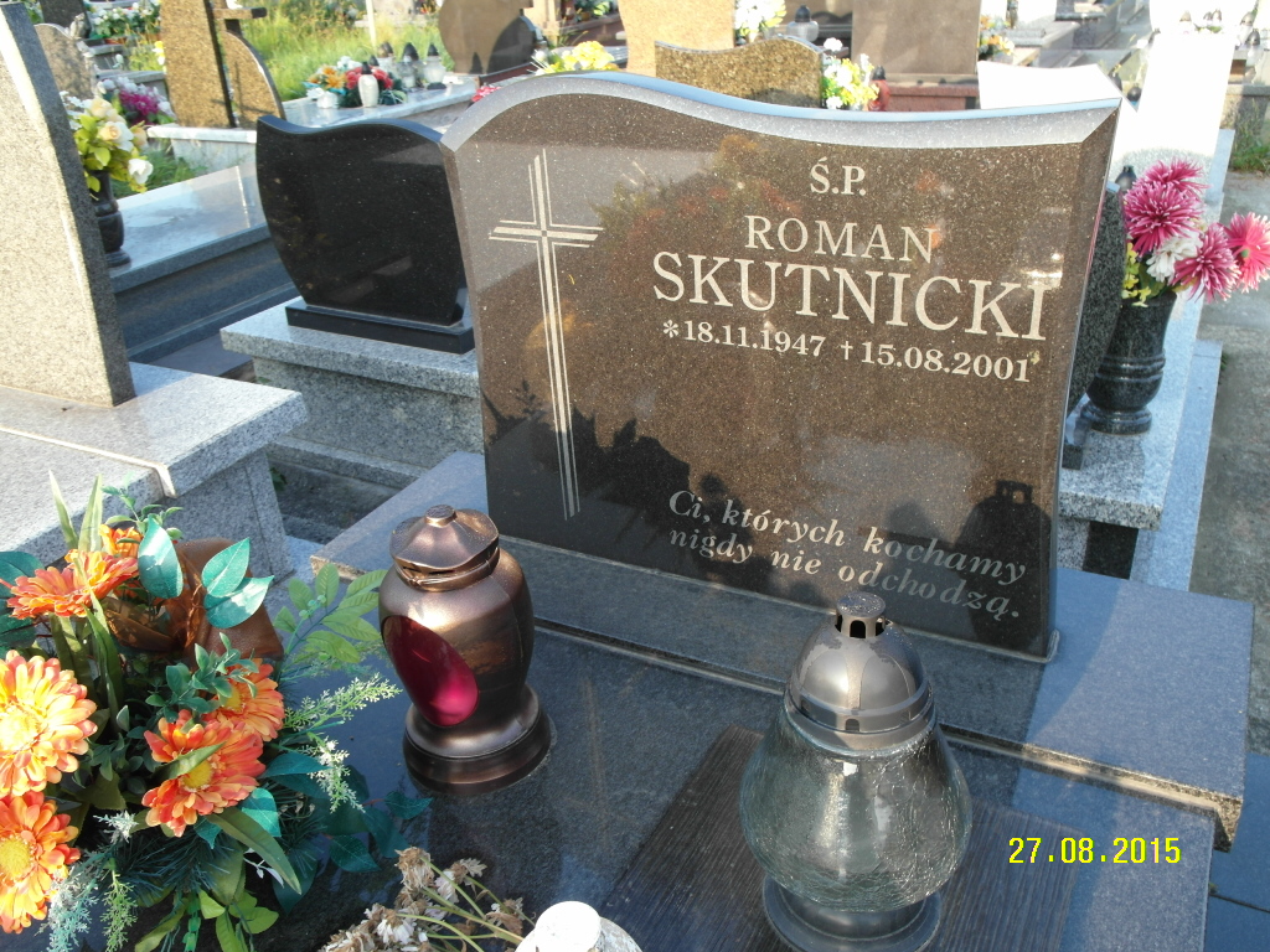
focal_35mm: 30
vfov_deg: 46.8
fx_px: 1101
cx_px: 635
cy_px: 476
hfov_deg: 60.0
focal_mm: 6.5
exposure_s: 1/90
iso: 80
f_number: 3.6
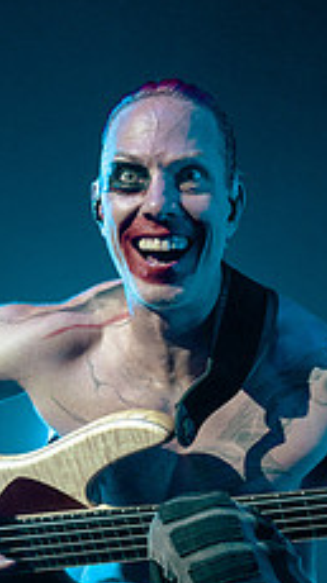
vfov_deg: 24.3
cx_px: 215
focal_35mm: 86
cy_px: 479
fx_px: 1329
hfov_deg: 14.0
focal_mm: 42
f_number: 4
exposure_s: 1/160
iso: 500
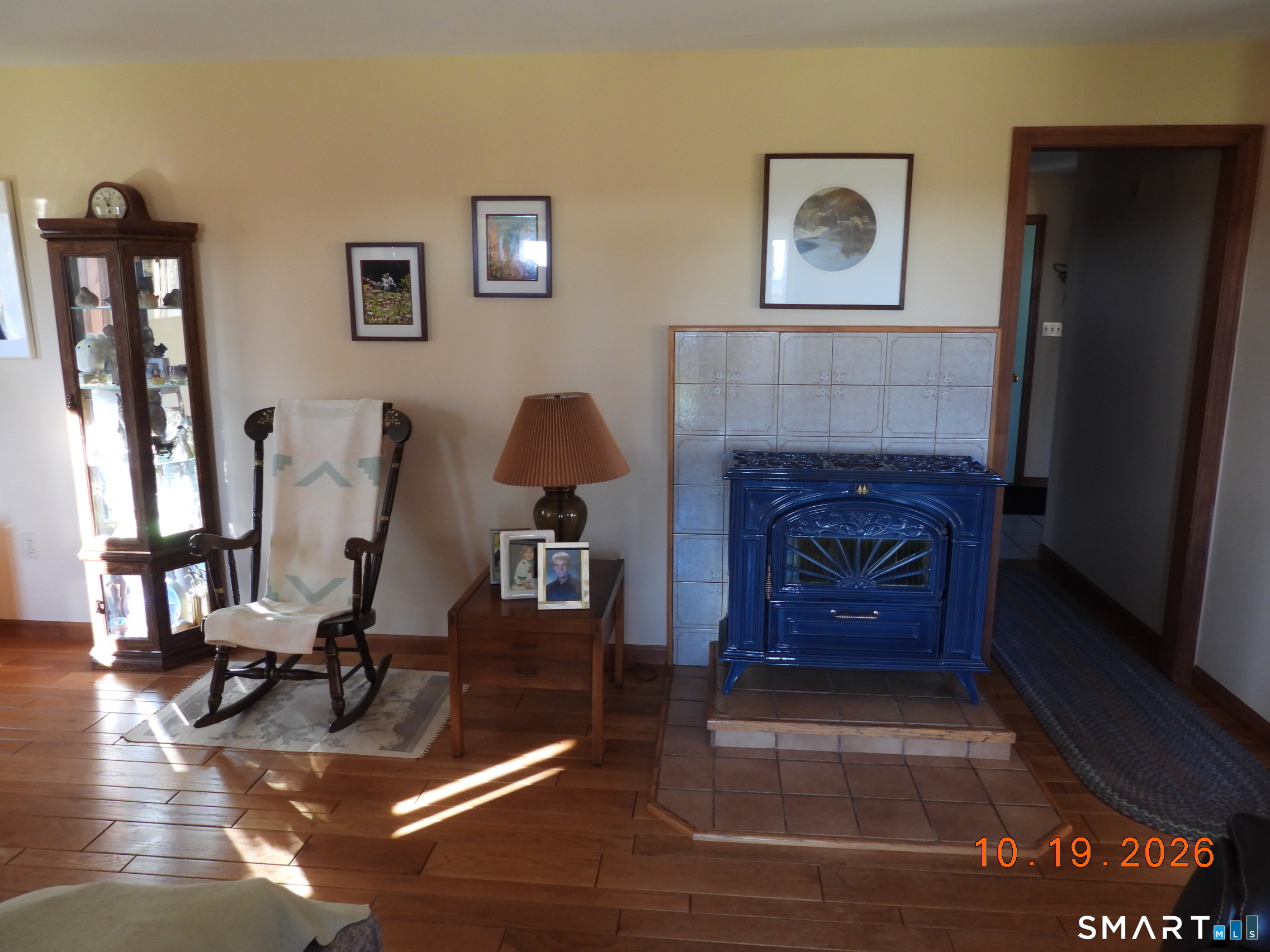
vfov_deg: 56.8
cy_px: 476
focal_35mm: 24
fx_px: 881
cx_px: 635
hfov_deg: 71.6
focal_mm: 4.3
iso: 200
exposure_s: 1/30
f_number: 2.8
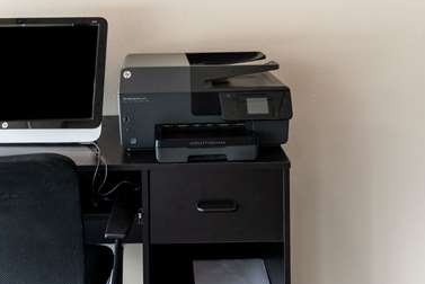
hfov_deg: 50.5
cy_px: 17
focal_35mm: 38
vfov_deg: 32.9
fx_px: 449
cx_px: 243
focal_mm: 14
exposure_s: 1/60
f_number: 8
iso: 400
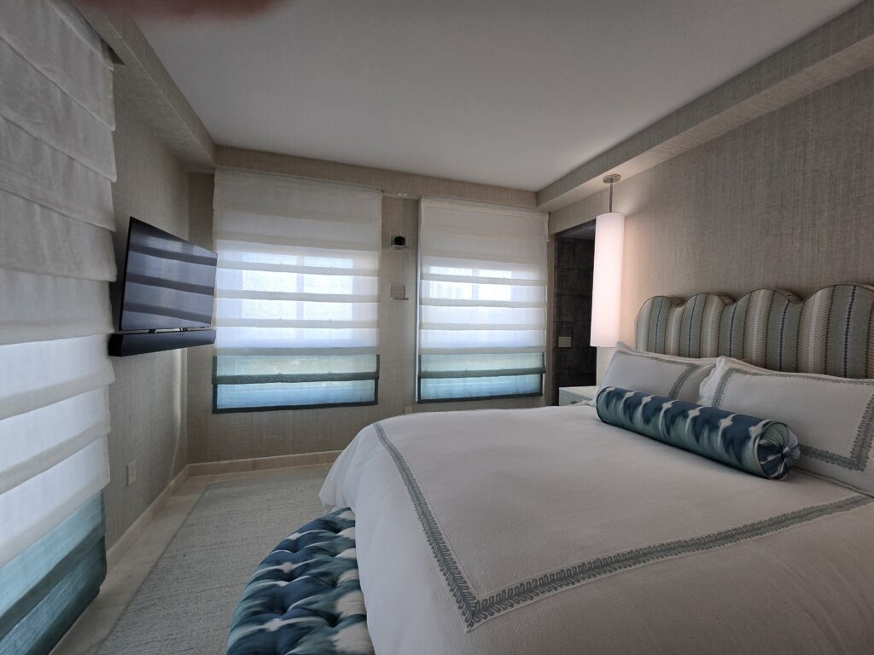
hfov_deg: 106.2
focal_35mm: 13
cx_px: 437
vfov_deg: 89.9
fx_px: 328
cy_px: 328
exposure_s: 1/60
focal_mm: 2.2
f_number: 2.2
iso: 64
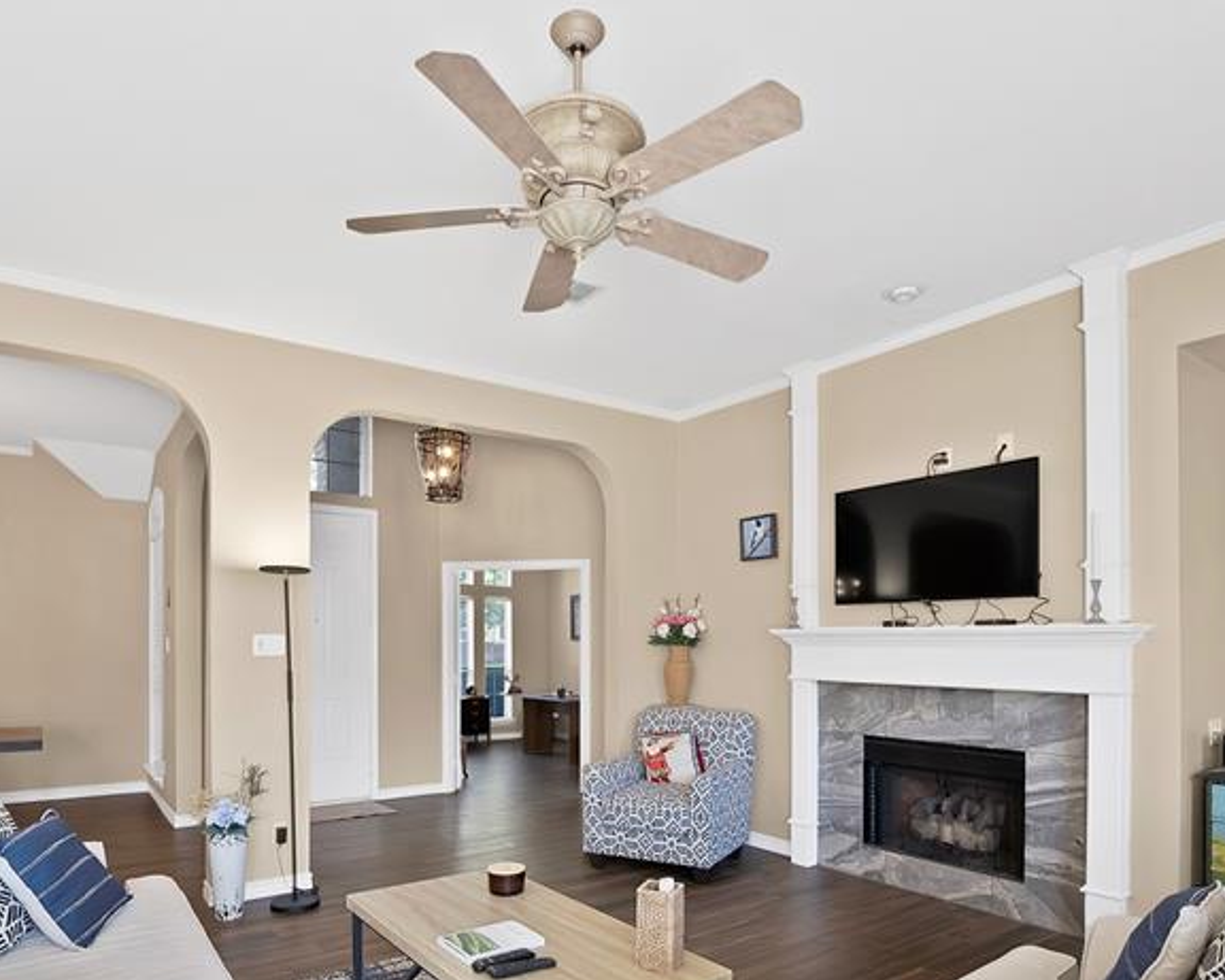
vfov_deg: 66.6
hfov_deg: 80.3
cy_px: 638
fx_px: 725
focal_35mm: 20
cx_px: 595
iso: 640
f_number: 9
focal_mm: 12
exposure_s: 1/5
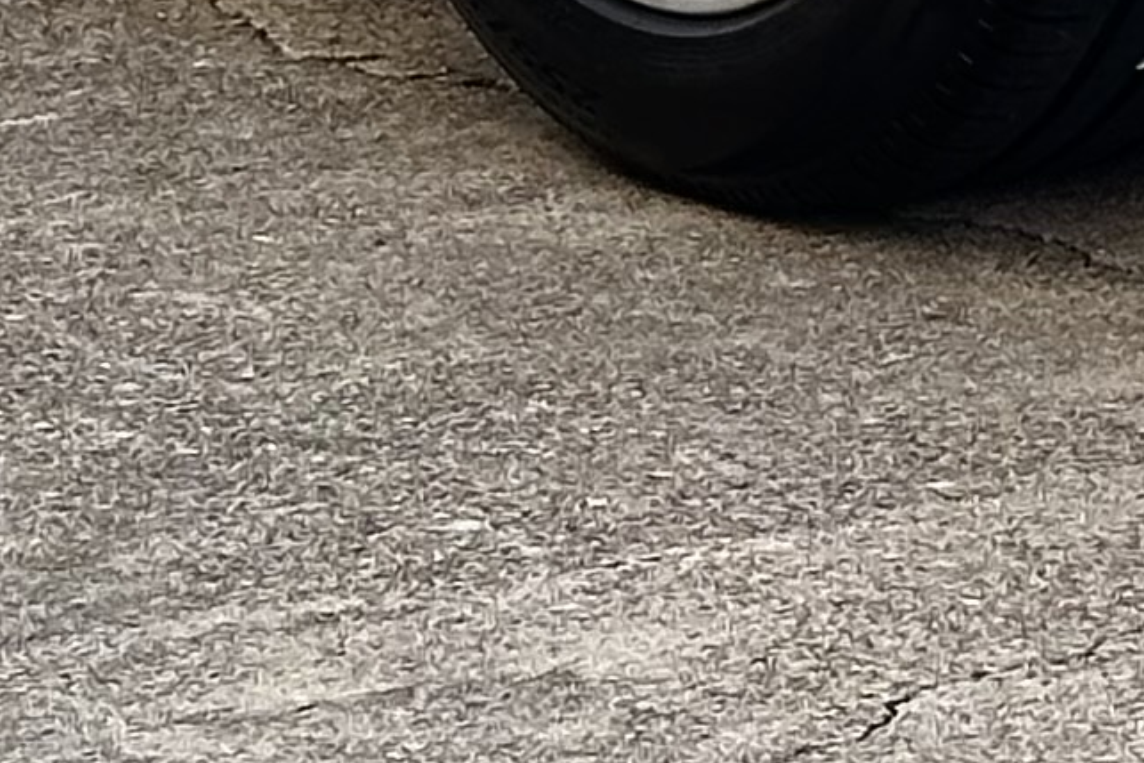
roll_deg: -2.1
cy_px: -1462
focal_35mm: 313
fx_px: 9948
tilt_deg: -1.0
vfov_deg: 4.2
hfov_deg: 6.6
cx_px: 1164
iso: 64
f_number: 1.78
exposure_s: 1/659
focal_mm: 6.86
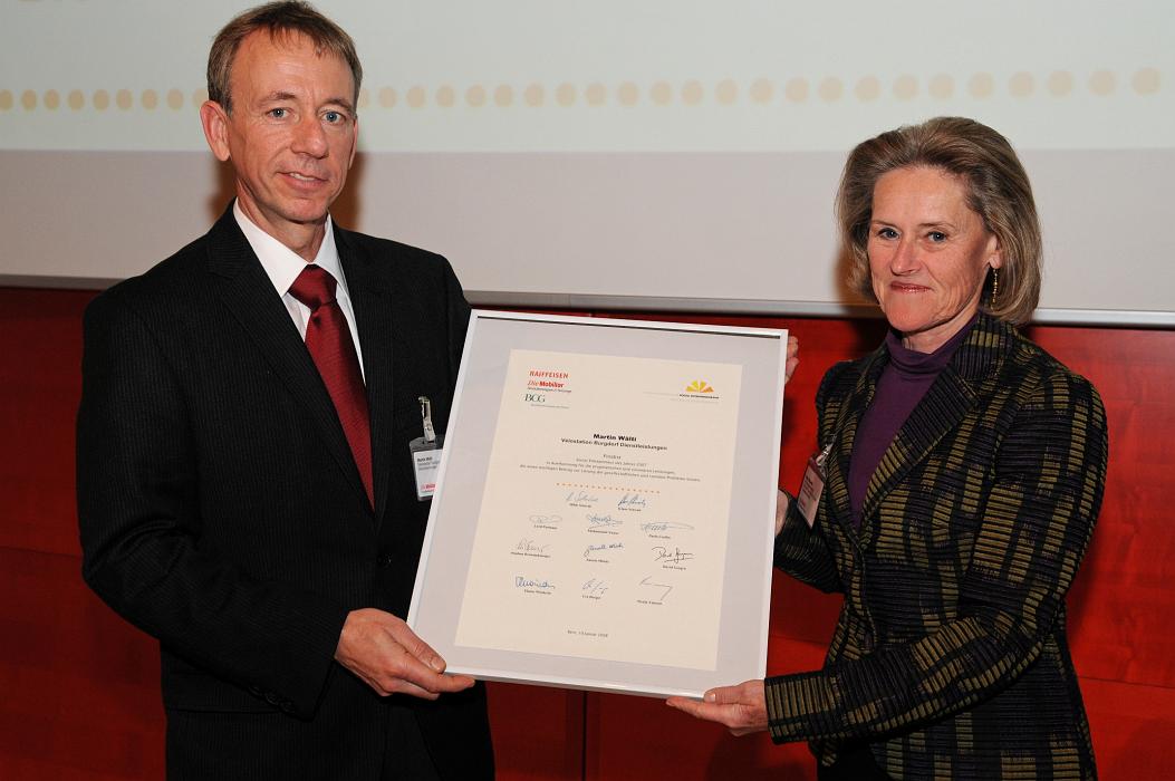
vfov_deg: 28.0
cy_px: 390
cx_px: 588
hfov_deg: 41.1
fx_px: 1565
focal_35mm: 48
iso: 400
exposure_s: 1/60
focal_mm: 32
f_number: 5.6
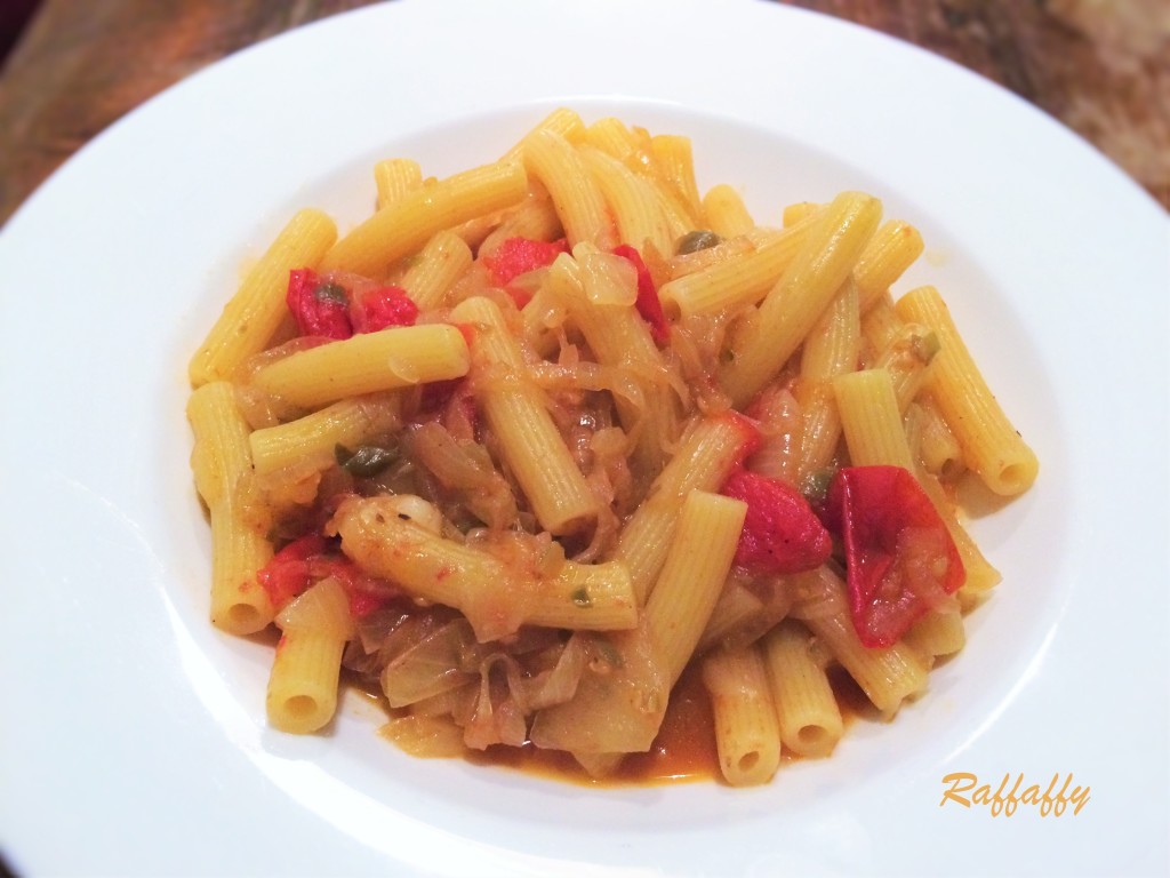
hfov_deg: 61.7
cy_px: 439
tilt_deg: -54.2
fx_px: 980
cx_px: 585
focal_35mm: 29
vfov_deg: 48.2
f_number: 2.2
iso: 250
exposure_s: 1/30
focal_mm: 4.15
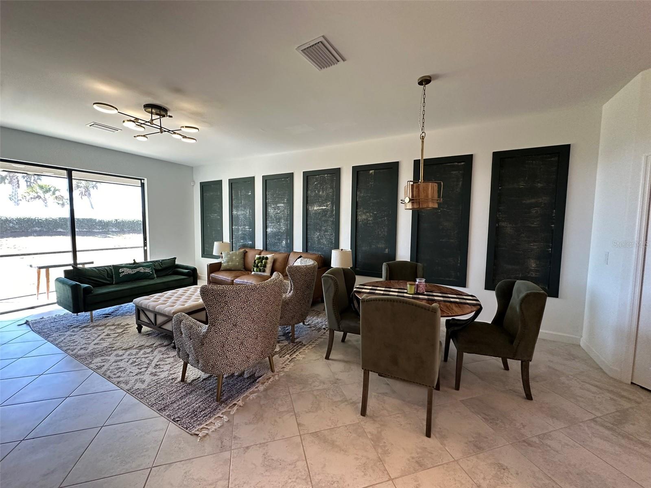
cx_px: 326
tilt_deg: -3.6
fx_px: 263
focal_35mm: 14
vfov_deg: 85.7
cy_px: 244
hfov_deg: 102.1
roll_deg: -1.0
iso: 320
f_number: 2.2
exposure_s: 1/120
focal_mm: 2.22
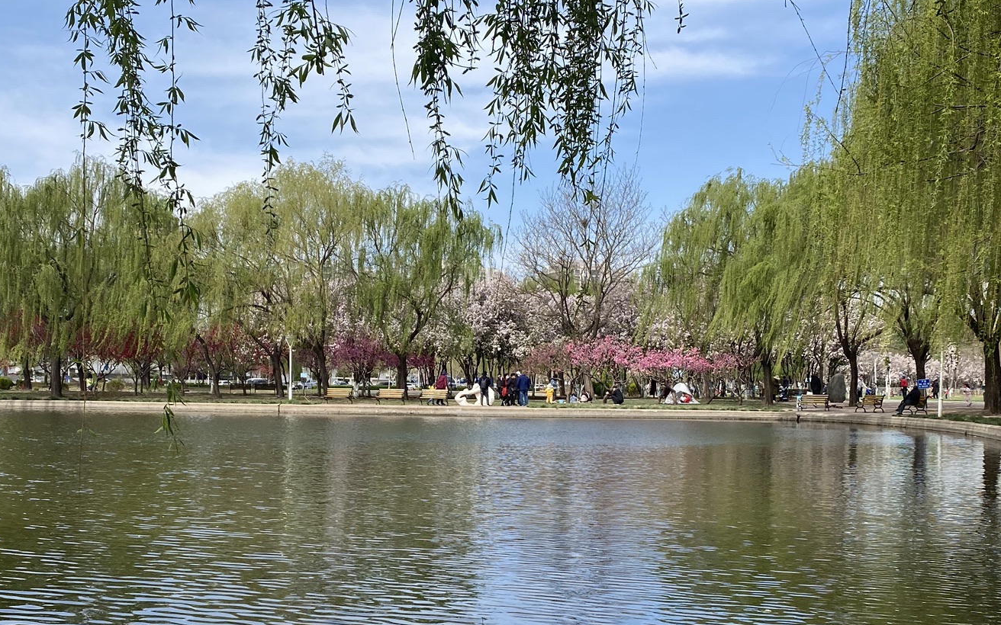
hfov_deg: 47.1
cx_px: 430
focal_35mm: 42
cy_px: 406
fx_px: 1146
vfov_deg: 30.4
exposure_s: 1/1996
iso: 32
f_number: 1.8
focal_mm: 4.25
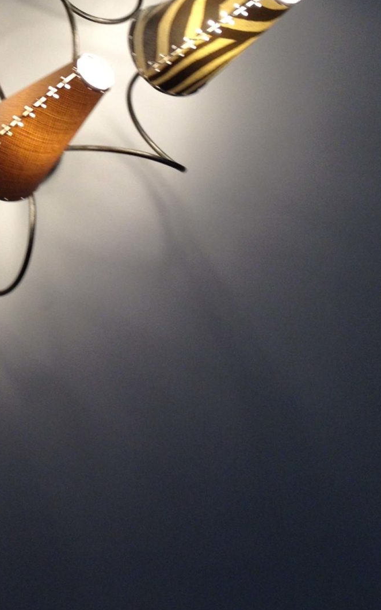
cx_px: -9
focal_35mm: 70
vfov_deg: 28.3
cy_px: 63
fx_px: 1164
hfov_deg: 18.1
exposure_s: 1/120
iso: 80
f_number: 2.4
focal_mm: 4.28
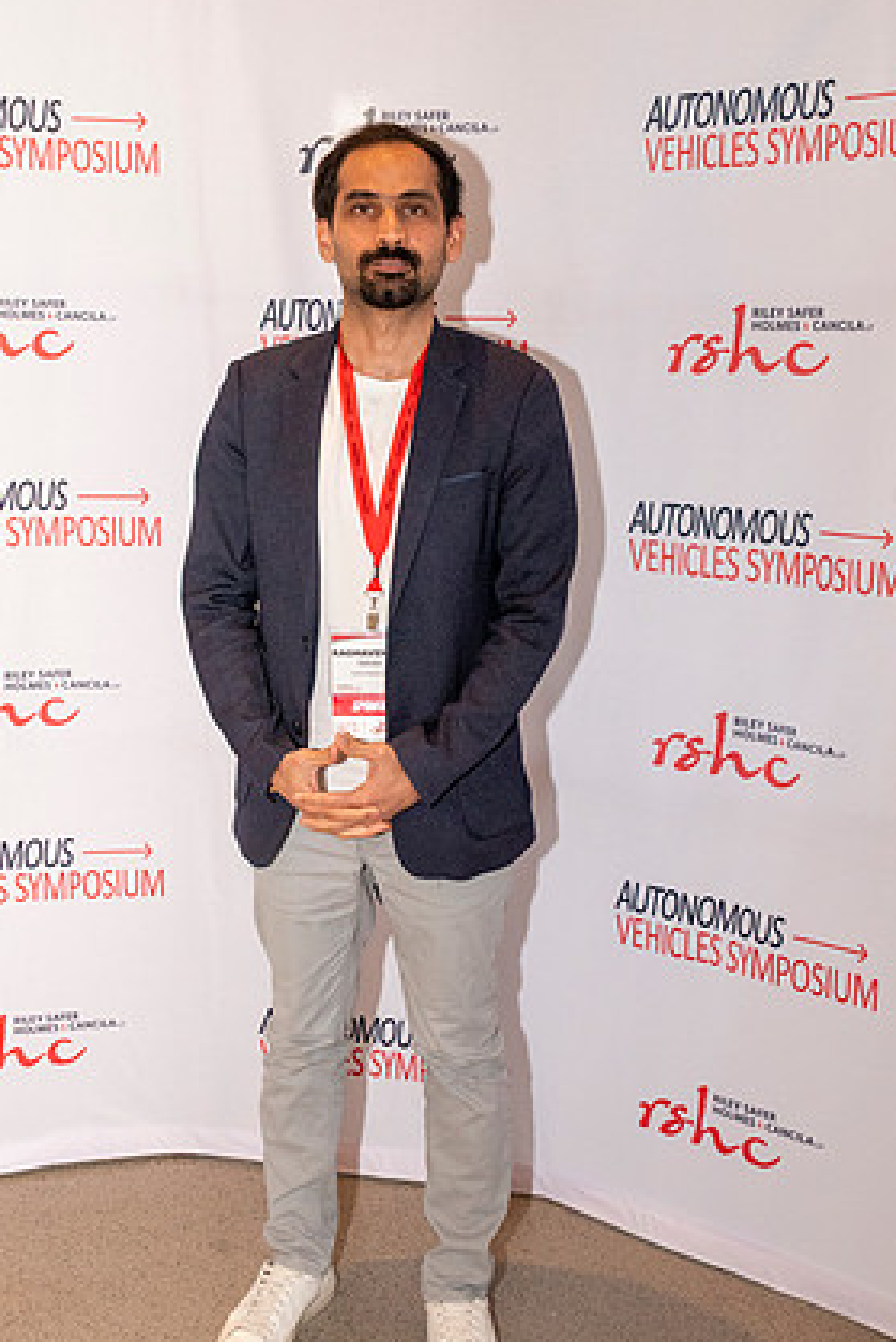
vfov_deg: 46.4
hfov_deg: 31.9
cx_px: 450
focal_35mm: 42
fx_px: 1567
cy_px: 626
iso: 2500
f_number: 10
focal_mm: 26
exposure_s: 1/125
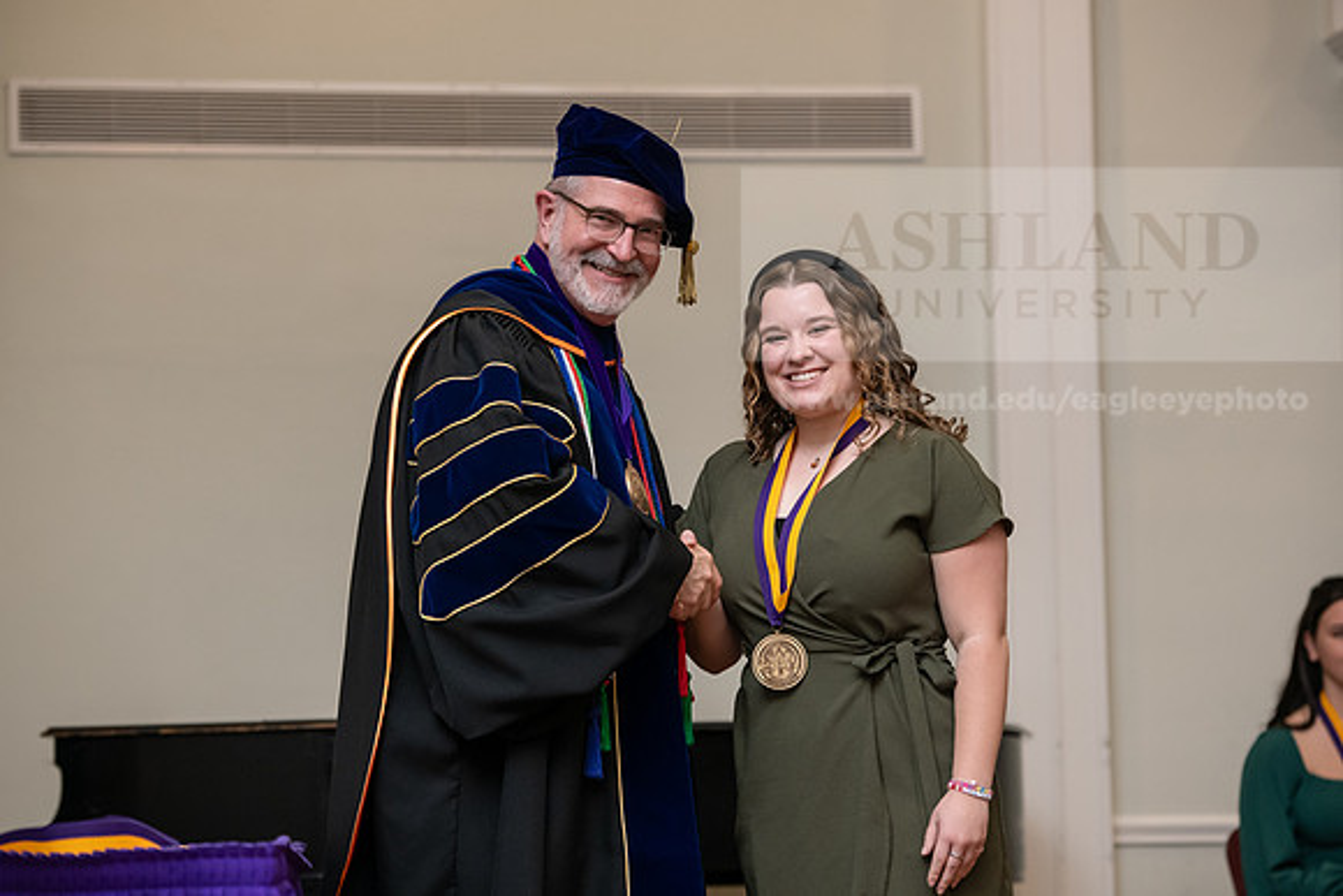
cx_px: 640
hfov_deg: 17.5
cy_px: 427
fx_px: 4374
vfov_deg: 11.7
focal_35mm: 117
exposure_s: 1/200
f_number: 4
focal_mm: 112
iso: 2000
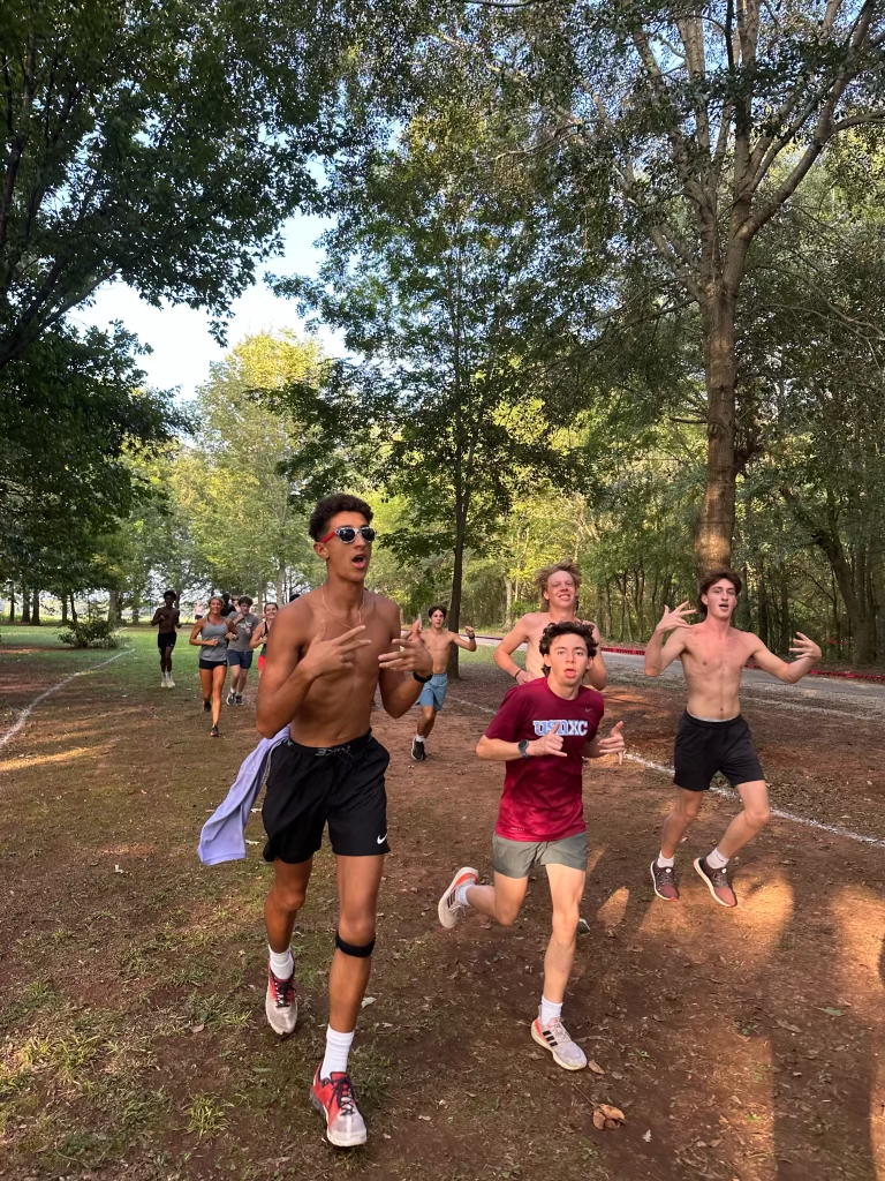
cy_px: 590
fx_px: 818
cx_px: 442
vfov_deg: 71.6
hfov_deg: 56.8
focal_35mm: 24
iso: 80
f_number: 1.78
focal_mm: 6.86
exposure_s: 1/162
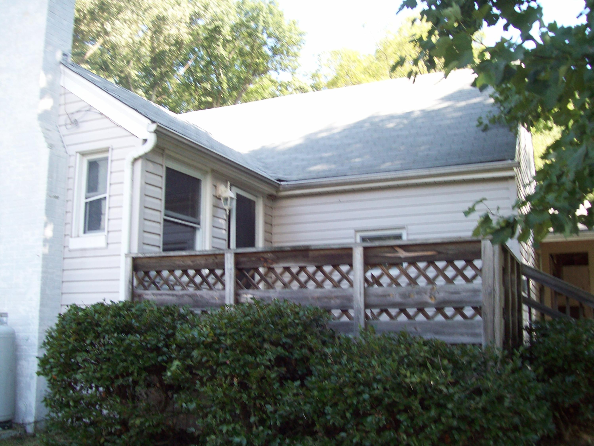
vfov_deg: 39.7
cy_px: 223
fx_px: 618
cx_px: 297
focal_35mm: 36
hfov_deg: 51.4
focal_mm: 6
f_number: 2.7
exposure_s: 1/130
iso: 80
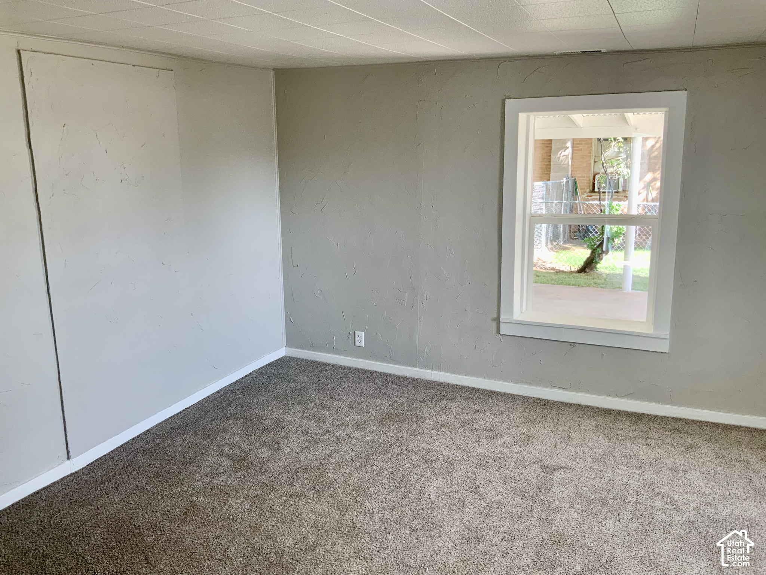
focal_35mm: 29
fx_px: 642
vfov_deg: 48.2
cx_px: 383
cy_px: 288
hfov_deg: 61.7
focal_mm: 3
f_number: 1.8
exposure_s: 1/120
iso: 64
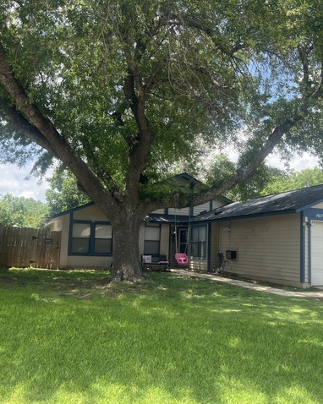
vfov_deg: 52.9
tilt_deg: +6.0
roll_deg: -1.7
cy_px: 202
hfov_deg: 43.2
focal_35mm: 34
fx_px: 407
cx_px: 182
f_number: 1.5
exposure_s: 1/1159
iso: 50
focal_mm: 5.7
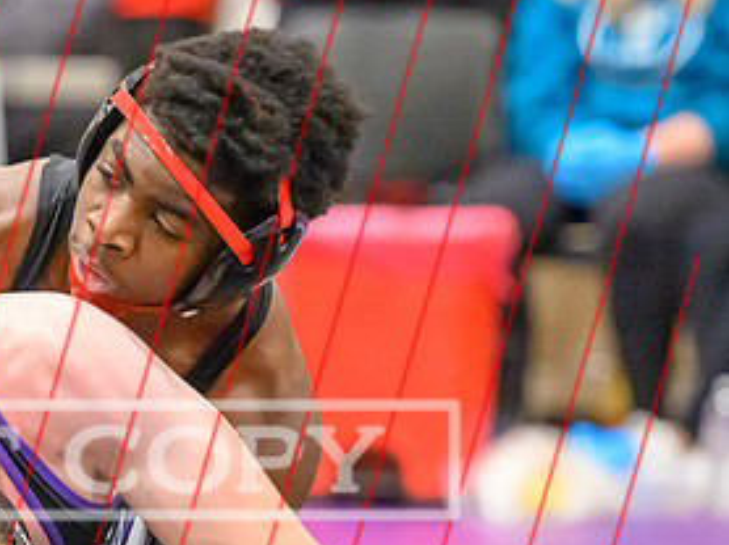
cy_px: 510
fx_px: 8164
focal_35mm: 388
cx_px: 123
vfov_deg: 3.8
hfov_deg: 5.1
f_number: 2.8
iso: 20000
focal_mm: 145
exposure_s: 1/800
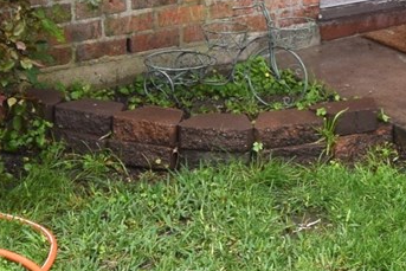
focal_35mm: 95
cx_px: 395
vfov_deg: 13.0
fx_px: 1072
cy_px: -225
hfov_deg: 20.8
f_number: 8
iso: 250
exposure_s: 1/250
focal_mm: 10
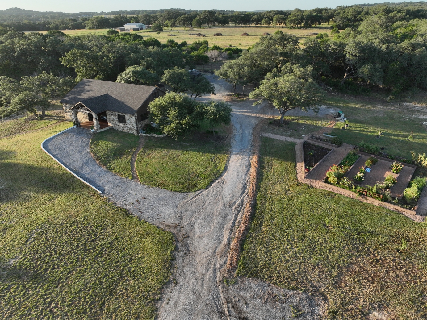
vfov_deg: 54.9
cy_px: 157
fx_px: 308
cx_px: 221
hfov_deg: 69.4
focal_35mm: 25
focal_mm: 12.29
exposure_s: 1/1250
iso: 270
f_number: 2.8
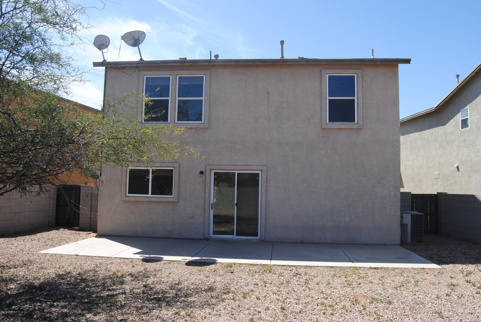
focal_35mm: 27
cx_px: 240
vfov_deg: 48.0
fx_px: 361
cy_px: 161
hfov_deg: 67.3
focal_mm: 18
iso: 100
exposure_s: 1/250
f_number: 8
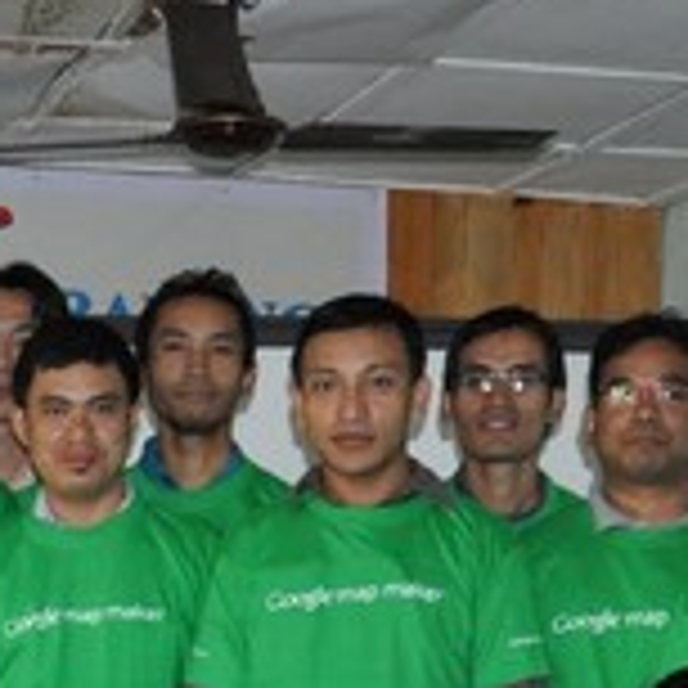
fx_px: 2698
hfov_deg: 13.5
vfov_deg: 13.5
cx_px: -418
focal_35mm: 120
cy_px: 1097
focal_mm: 18
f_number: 3.5
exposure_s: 1/60
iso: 800
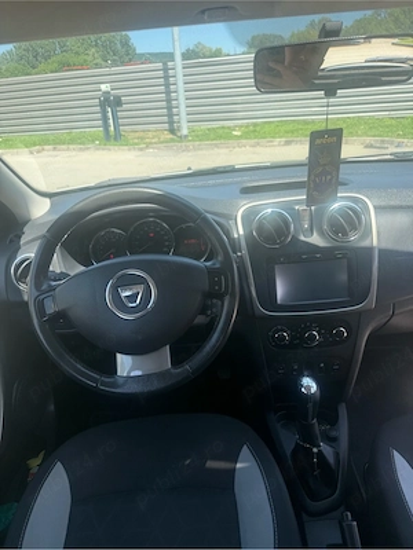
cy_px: 275
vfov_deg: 71.6
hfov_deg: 56.8
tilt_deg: -24.3
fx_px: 382
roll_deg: +5.7
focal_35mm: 24
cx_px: 206
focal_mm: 6.76
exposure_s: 1/898
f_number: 1.78
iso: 80
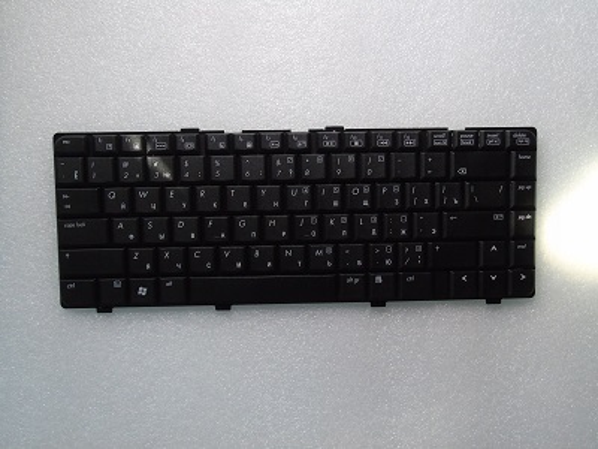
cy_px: 224
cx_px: 299
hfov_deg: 61.7
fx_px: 501
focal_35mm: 29
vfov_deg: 48.2
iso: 400
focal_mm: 5.2
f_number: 6
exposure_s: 1/40
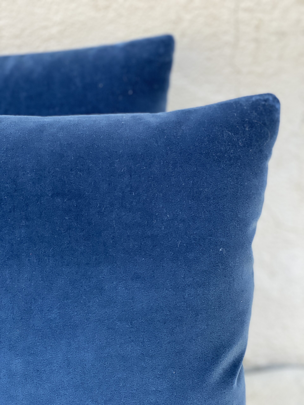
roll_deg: +0.4
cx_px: 152
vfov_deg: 36.8
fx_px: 609
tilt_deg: -22.6
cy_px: 202
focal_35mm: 52
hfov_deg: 28.0
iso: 50
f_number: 2
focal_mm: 6
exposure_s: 1/122
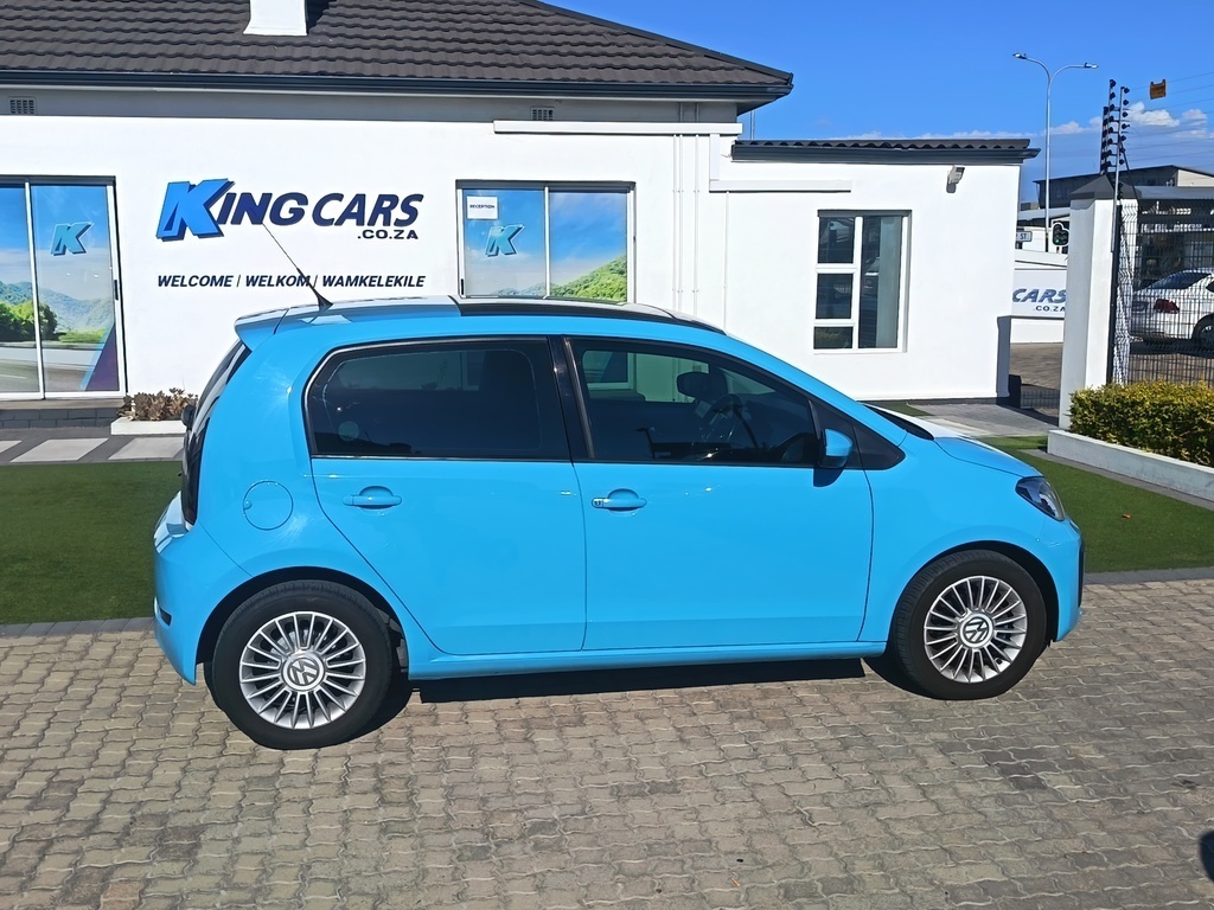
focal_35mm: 36
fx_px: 1263
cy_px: 455
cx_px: 607
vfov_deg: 39.7
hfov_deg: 51.4
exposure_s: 1/1783
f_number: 1.75
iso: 102
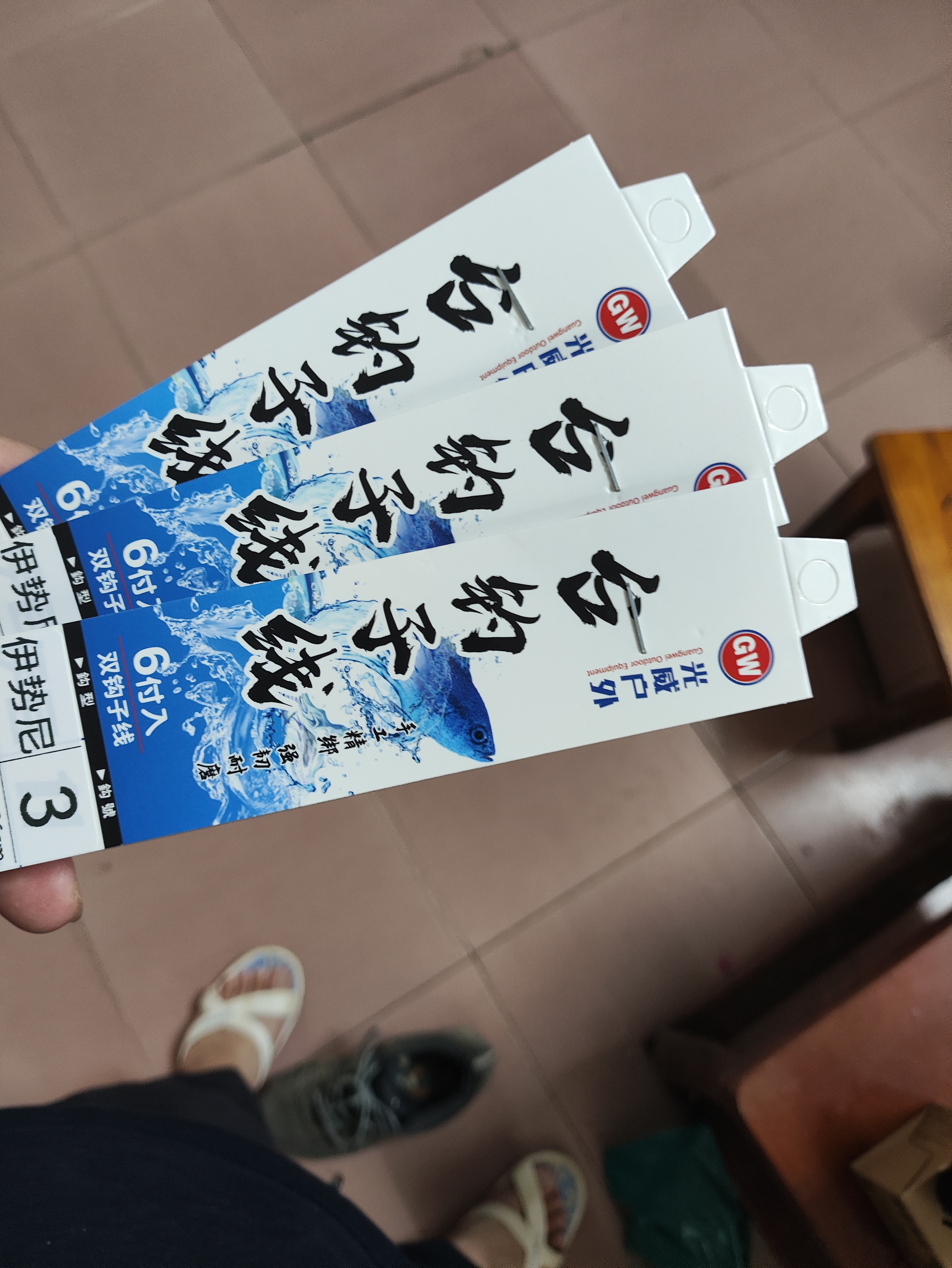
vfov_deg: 71.6
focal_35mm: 24
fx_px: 879
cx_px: 476
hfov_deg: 56.9
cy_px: 634
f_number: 1.8
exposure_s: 1/33.3
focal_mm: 4.68
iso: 402
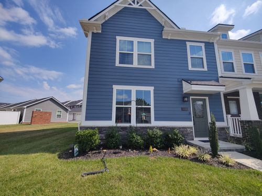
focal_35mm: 16
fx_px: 121
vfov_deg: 78.1
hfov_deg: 94.5
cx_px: 131
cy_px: 98
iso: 50
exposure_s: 1/3065
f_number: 2.2
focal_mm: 3.5
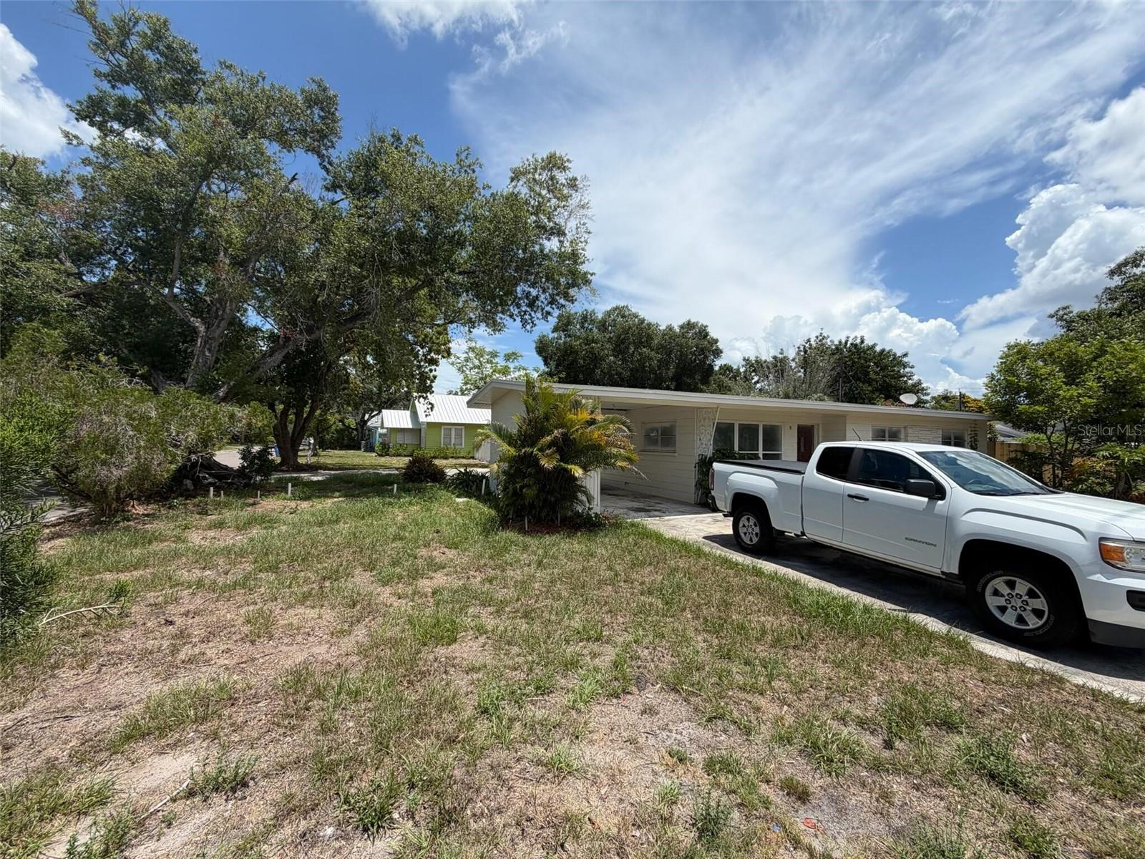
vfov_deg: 85.7
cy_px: 430
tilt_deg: +1.8
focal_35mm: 14
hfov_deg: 102.1
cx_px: 572
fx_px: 463
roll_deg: -1.0
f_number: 2.2
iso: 20
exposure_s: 1/1068
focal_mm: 2.22
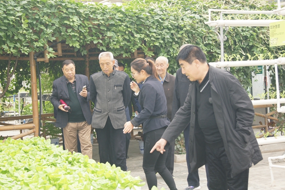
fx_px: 534
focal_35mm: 68
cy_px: 95
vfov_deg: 20.1
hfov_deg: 29.9
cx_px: 142
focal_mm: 45
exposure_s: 1/80
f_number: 5.6
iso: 320
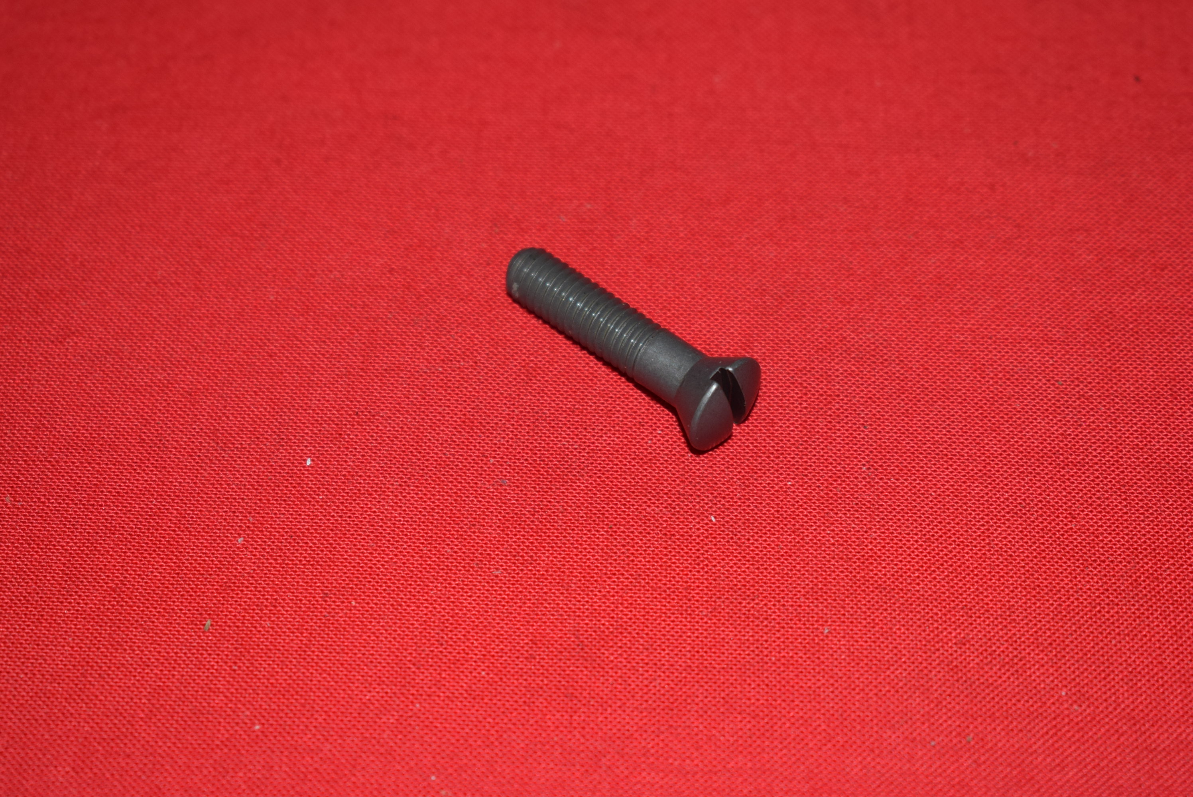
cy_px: 398
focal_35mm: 82
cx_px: 596
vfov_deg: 16.6
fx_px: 2736
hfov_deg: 24.6
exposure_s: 1/200
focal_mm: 55
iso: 400
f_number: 5.6
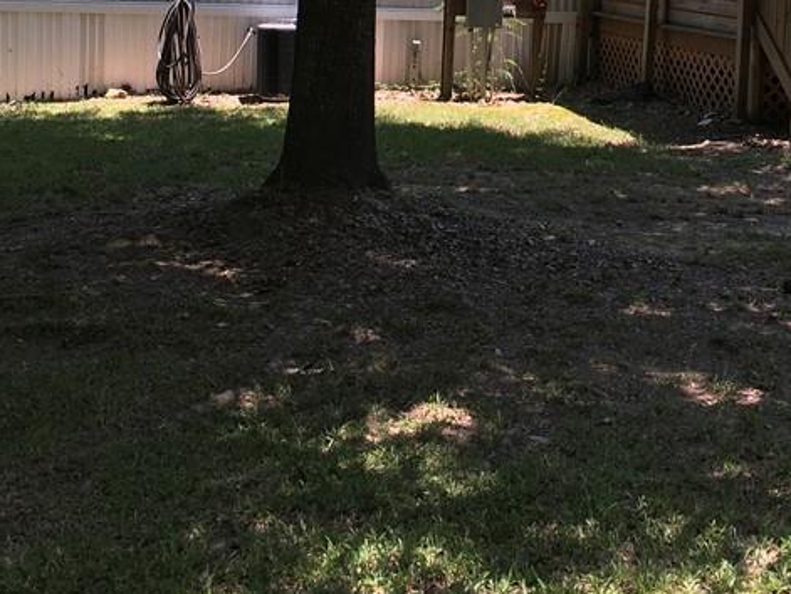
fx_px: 1441
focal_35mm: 63
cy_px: 39
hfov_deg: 30.6
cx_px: 482
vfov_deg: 22.6
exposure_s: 1/411
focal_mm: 4.15
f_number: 2.2
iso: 25
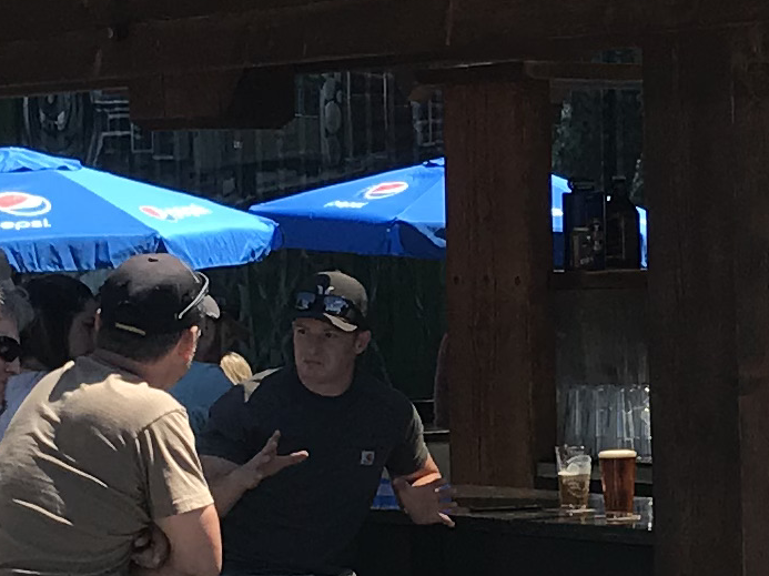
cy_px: 330
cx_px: 803
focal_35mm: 163
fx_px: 3619
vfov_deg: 9.1
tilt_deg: -0.6
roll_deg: +0.1
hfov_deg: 12.0
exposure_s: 1/1182
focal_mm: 3.99
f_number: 1.8
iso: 20
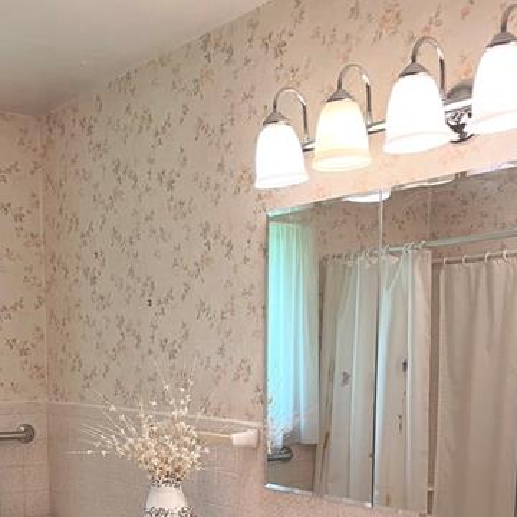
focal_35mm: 49
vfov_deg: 32.6
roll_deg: +0.2
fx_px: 828
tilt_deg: -8.2
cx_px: 207
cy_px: 483
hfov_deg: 34.6
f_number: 1.6
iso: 100
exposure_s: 1/60
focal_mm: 5.1
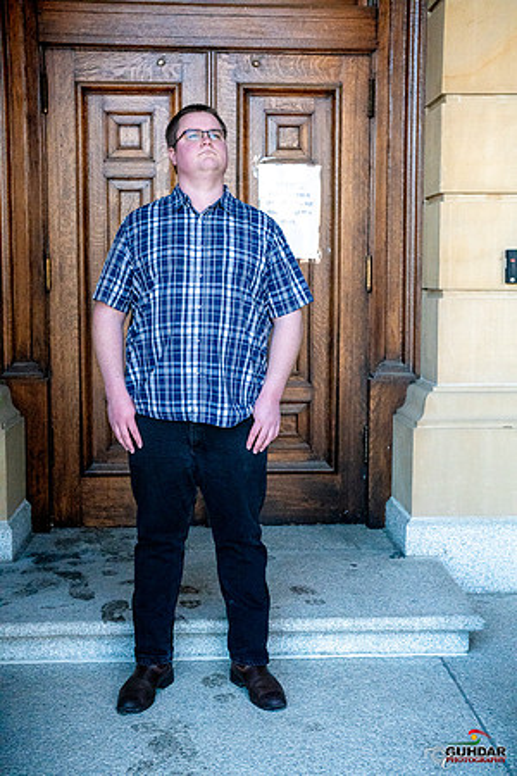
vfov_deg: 39.6
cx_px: 258
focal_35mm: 50
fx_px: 1077
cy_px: 388
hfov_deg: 27.0
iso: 6400
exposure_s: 1/8000
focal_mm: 50
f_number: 3.5
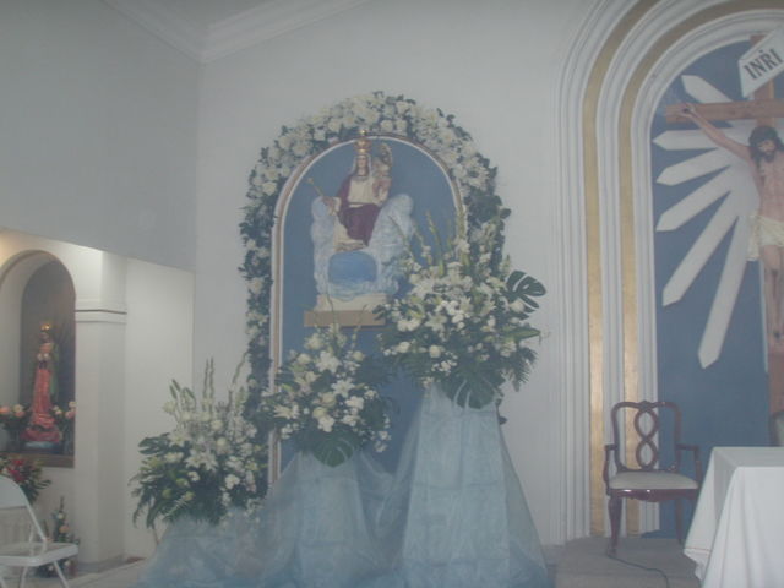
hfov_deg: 49.0
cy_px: 294
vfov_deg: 37.7
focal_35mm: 38
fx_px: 861
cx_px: 392
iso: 160
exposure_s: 1/30
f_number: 3.5
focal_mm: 6.7
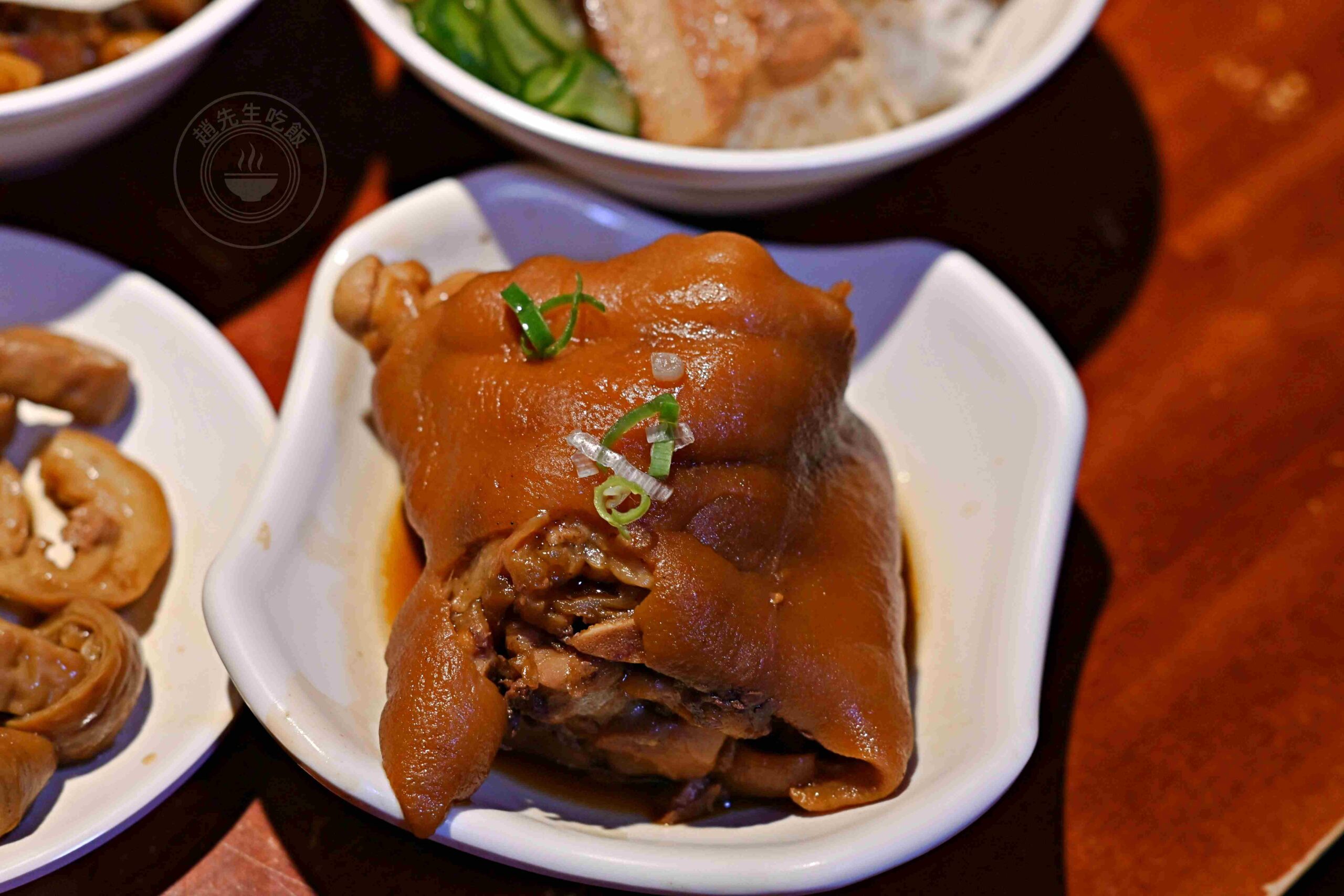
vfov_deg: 18.2
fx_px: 2800
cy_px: 448
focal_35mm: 75
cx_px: 672
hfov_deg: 27.0
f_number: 3.2
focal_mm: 50
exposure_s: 1/200
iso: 500
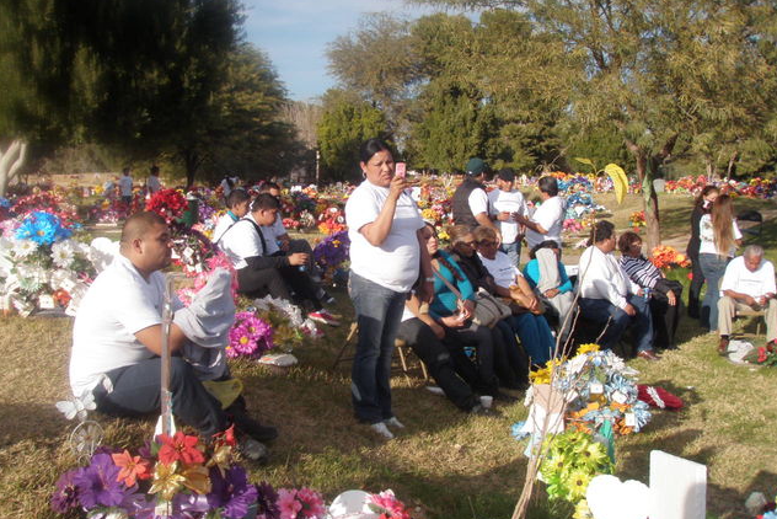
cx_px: 391
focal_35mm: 40
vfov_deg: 33.4
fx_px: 864
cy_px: 248
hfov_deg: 48.4
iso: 80
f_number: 3.5
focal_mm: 6.7
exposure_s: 1/800
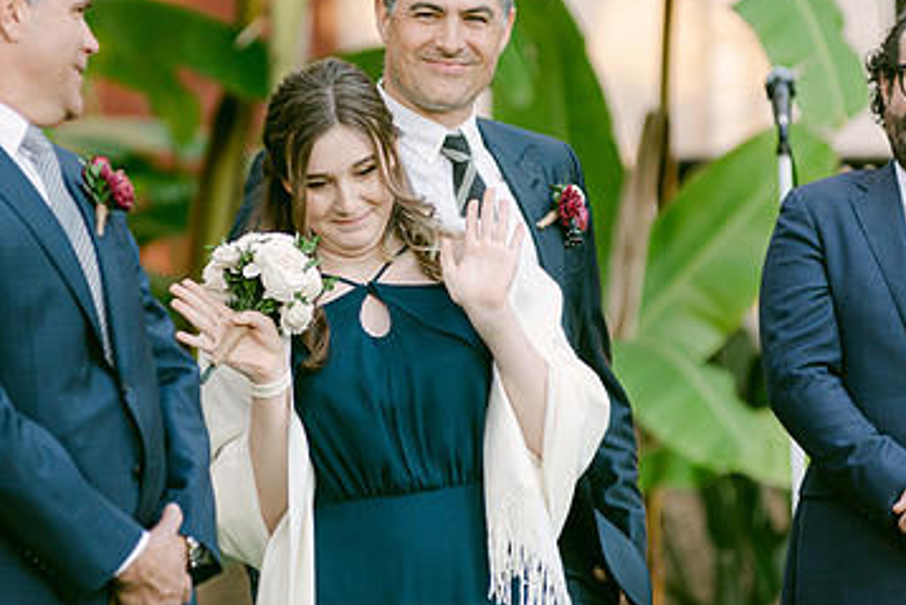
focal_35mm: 324
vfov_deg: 4.2
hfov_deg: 6.4
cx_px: 367
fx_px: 8157
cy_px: 209
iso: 450
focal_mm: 200
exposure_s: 1/125
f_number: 2.8
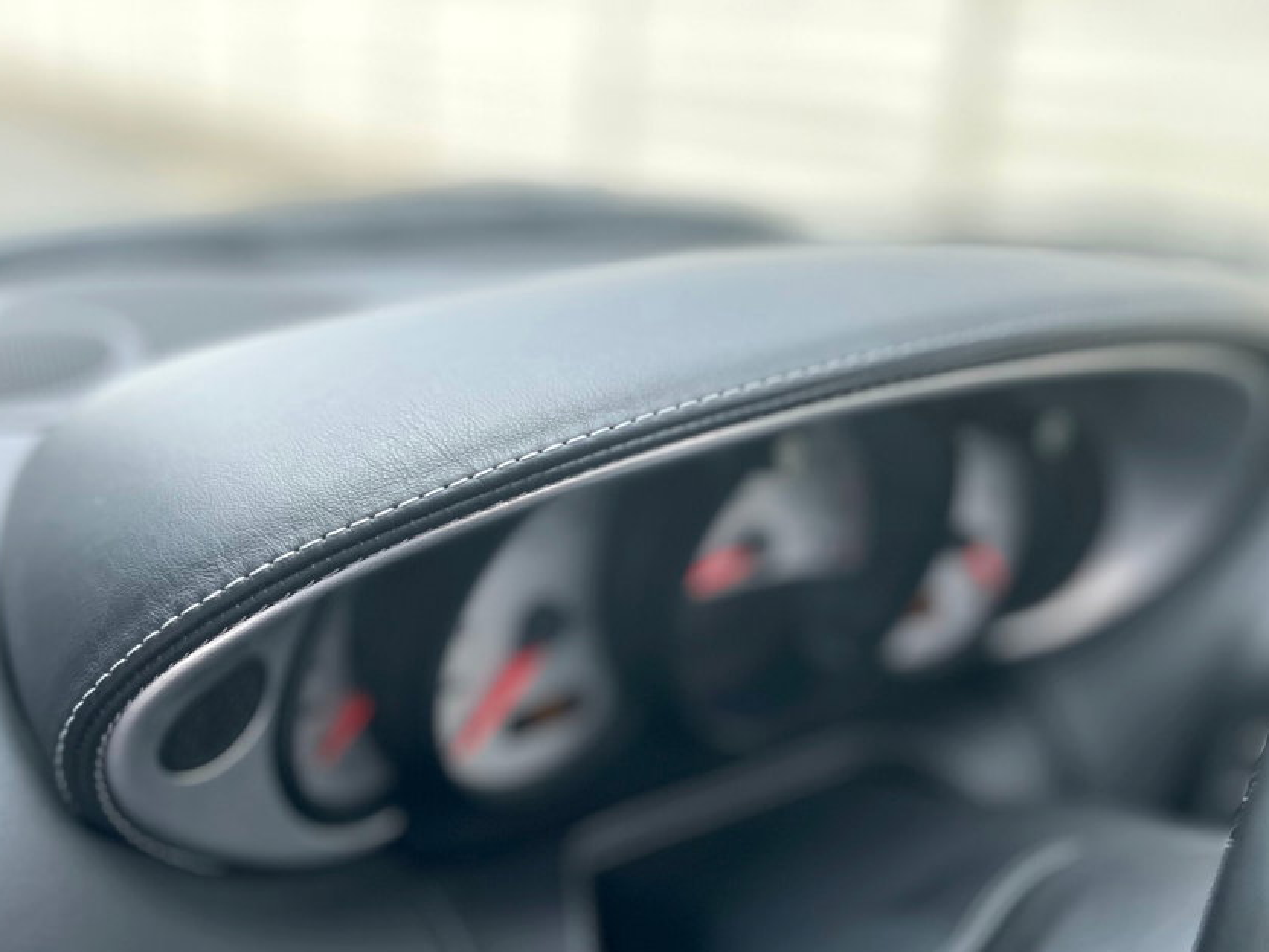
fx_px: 1173
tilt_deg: -21.7
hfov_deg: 56.8
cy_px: 572
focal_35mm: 32
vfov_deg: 43.9
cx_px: 644
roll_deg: -5.8
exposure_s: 1/606
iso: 50
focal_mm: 4.2
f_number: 1.6
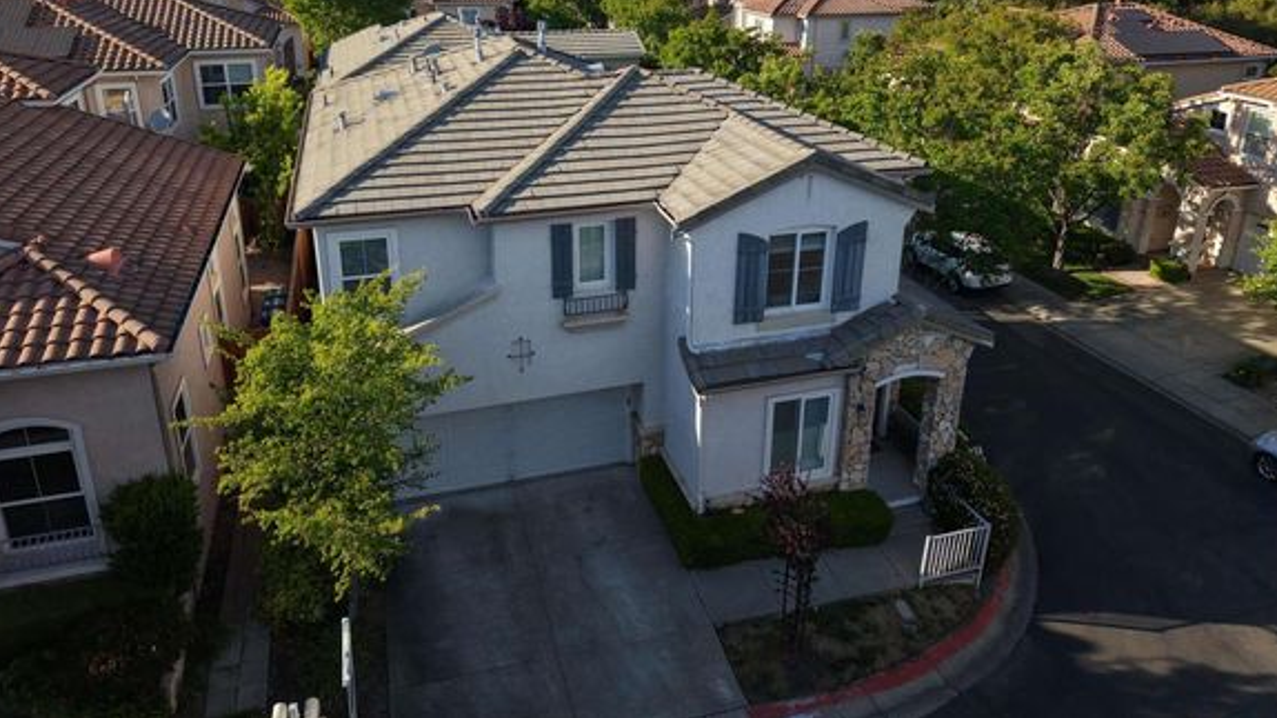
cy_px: 230
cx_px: 637
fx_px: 914
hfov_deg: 69.9
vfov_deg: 42.2
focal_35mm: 27
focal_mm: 8.67
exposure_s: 1/15
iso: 120
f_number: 1.8
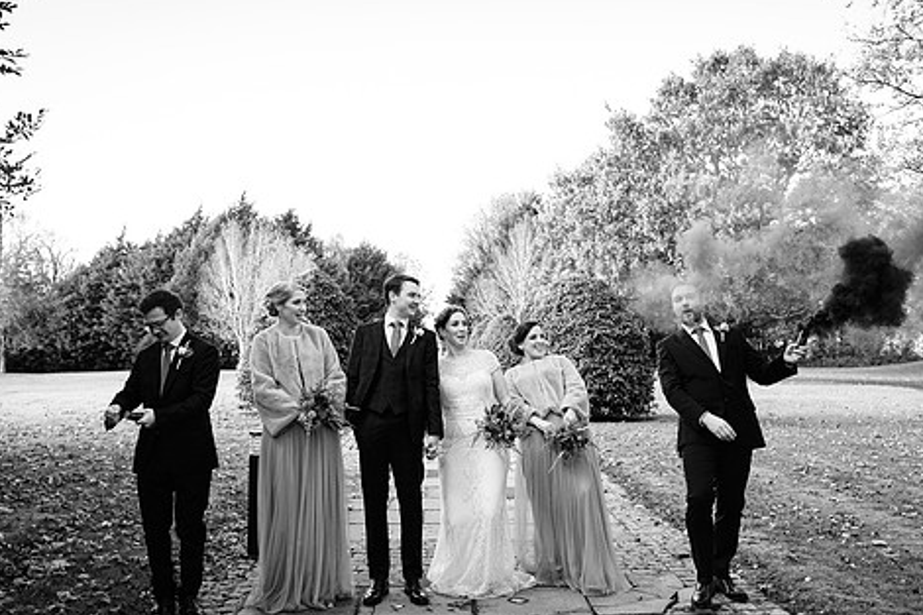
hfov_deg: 55.8
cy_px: 281
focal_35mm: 34
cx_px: 445
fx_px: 871
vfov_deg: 38.8
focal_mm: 16
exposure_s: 1/250
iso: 400
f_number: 2.5
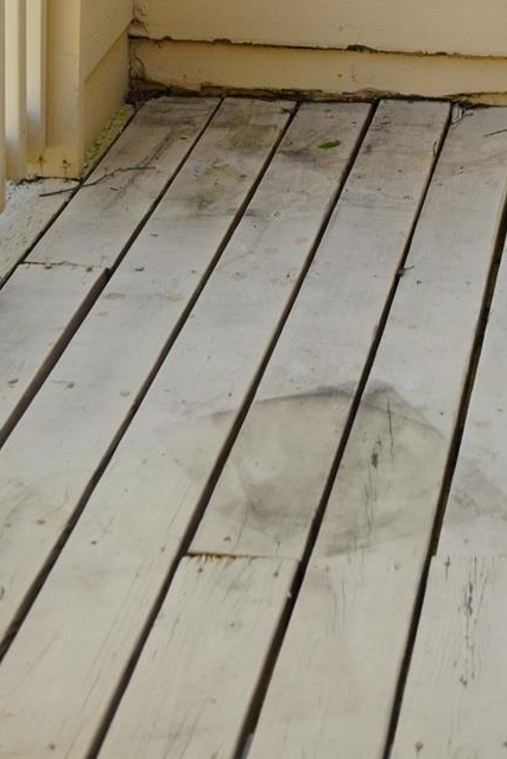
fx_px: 2280
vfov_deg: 16.2
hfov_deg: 12.4
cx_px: 623
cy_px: -566
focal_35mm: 108
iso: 640
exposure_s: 1/1250
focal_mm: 30
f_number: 3.5
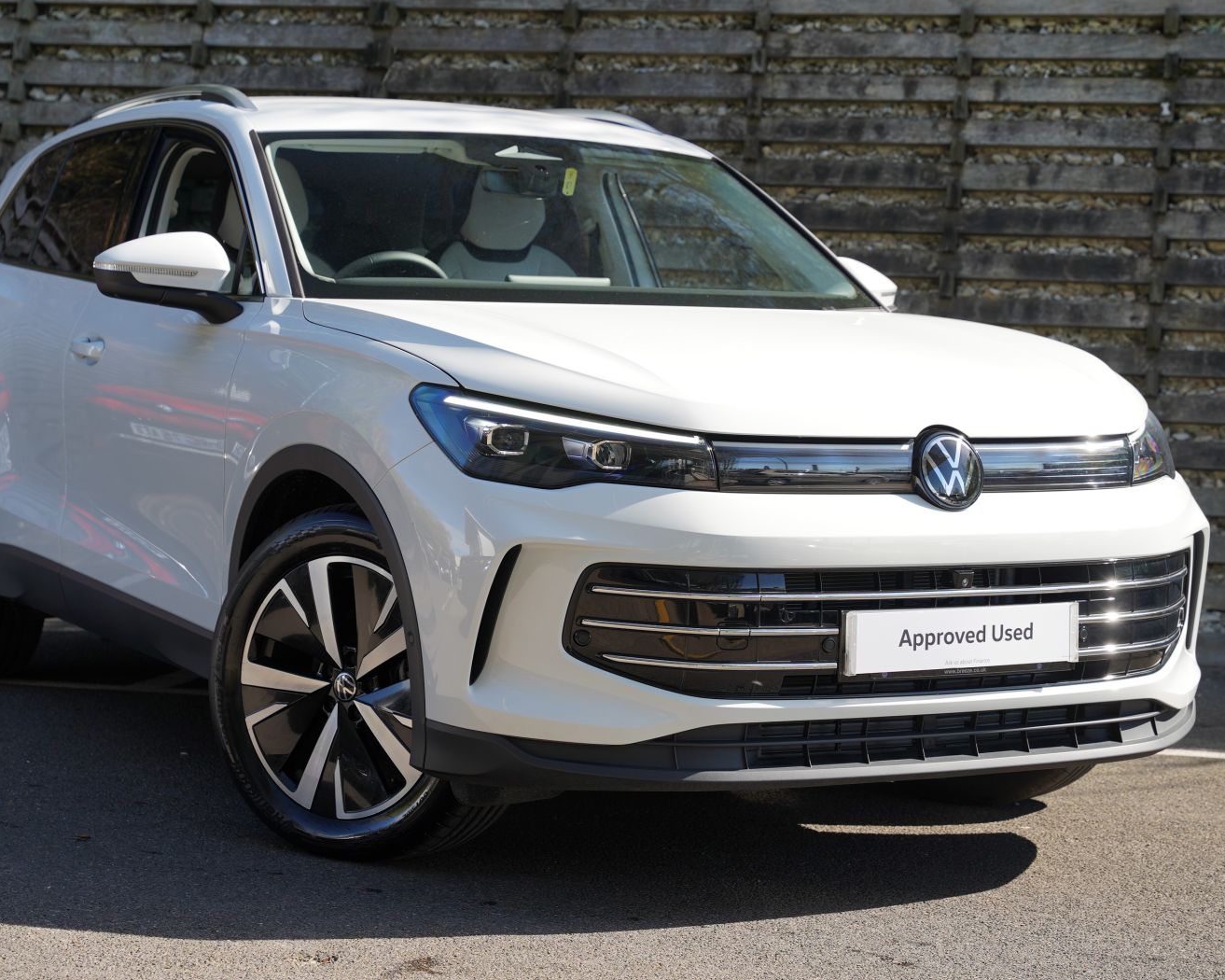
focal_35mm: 72
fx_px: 2622
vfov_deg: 21.2
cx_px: 565
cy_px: 489
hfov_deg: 26.3
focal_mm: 63.3
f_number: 4.5
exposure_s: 1/160
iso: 100
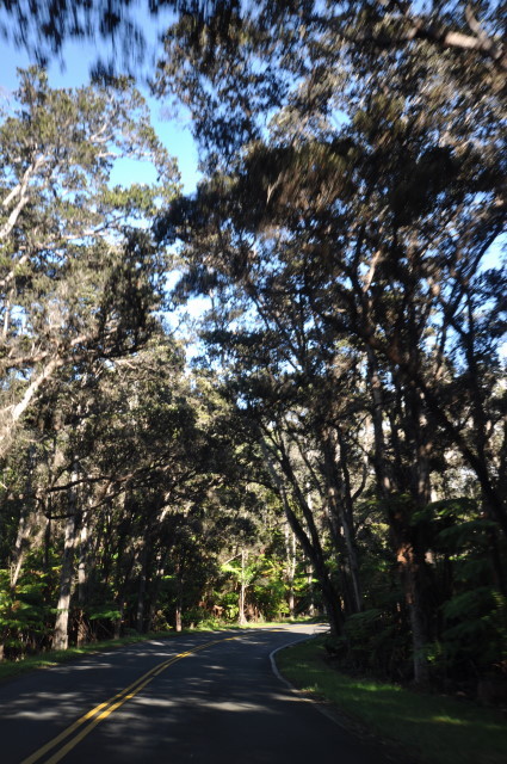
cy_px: 382
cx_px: 254
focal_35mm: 36
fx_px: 763
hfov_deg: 36.8
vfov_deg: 53.2
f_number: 4.5
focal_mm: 24
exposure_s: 1/60
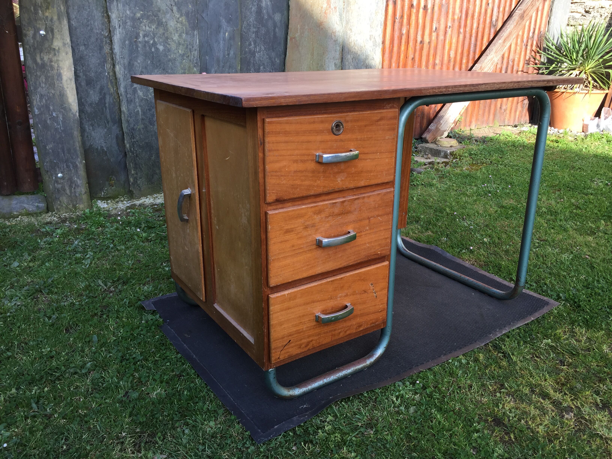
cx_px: 306
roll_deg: -3.0
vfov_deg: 48.2
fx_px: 513
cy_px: 230
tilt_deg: -19.7
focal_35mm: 29
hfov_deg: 61.7
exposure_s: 1/230
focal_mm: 4.15
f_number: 2.2
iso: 32
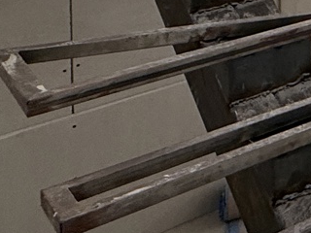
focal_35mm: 84
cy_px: -222
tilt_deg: -1.5
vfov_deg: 14.7
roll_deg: -0.2
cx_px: 750
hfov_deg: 14.6
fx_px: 755
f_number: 2.2
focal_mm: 2.22
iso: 100
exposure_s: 1/99
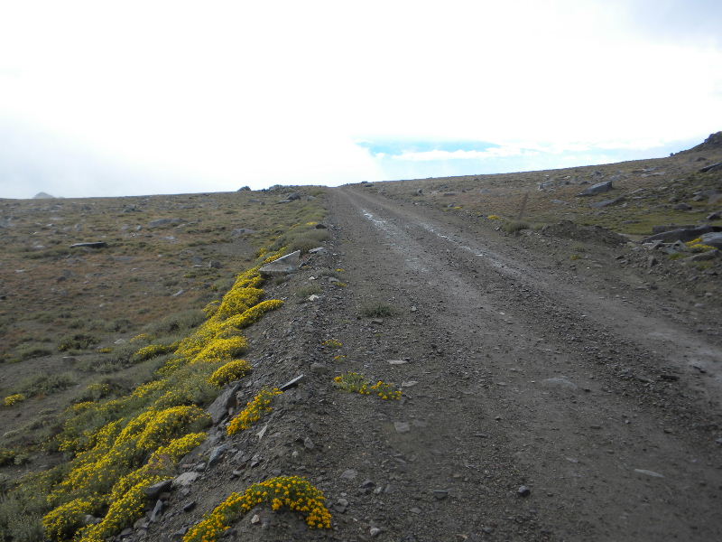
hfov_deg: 50.1
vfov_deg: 38.7
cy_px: 271
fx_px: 772
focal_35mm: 37
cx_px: 361
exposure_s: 1/88.6
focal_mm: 6.6
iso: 64
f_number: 3.5
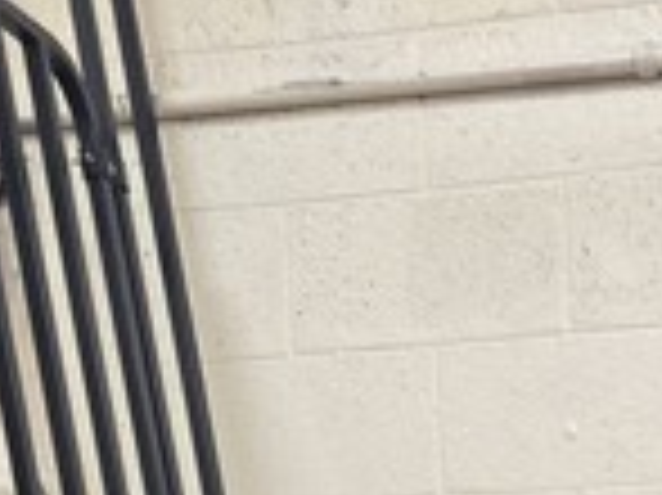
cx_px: 937
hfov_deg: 11.9
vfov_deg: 7.5
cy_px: 1724
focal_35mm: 160
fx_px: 3057
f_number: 1.7
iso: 640
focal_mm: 6.3
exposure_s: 1/60
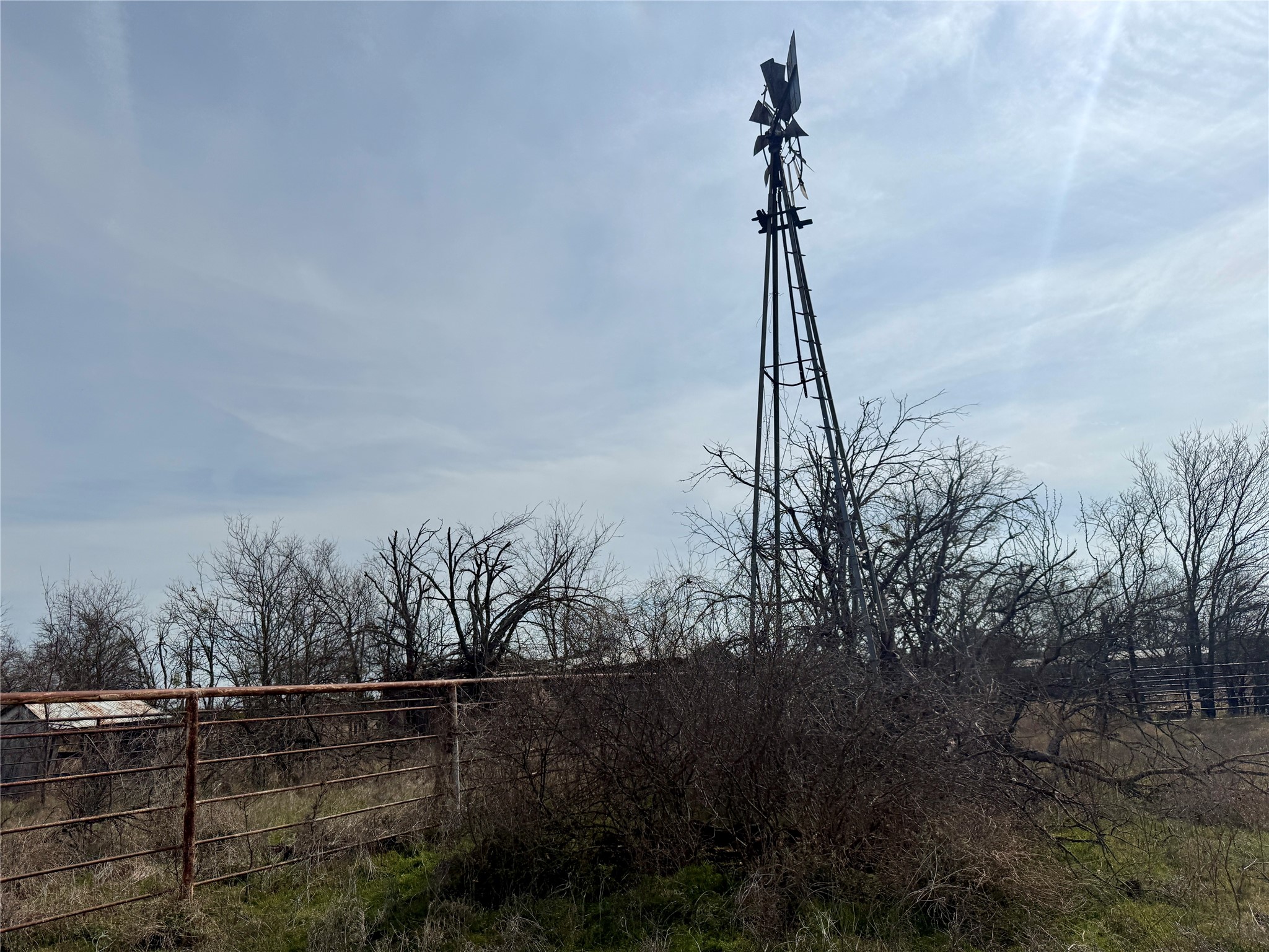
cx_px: 634
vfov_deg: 56.8
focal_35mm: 24
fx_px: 880
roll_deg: +2.7
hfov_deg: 71.6
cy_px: 476
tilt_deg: +14.8
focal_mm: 6.76
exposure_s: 1/17544
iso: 64
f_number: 1.78
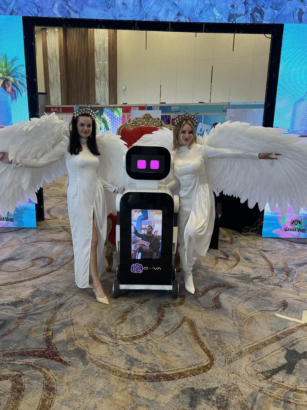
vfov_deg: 67.3
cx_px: 154
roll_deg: -1.4
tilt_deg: -12.8
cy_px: 205
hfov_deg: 53.1
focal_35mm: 26
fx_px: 307
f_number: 1.5
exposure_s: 1/100
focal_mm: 5.7
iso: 100
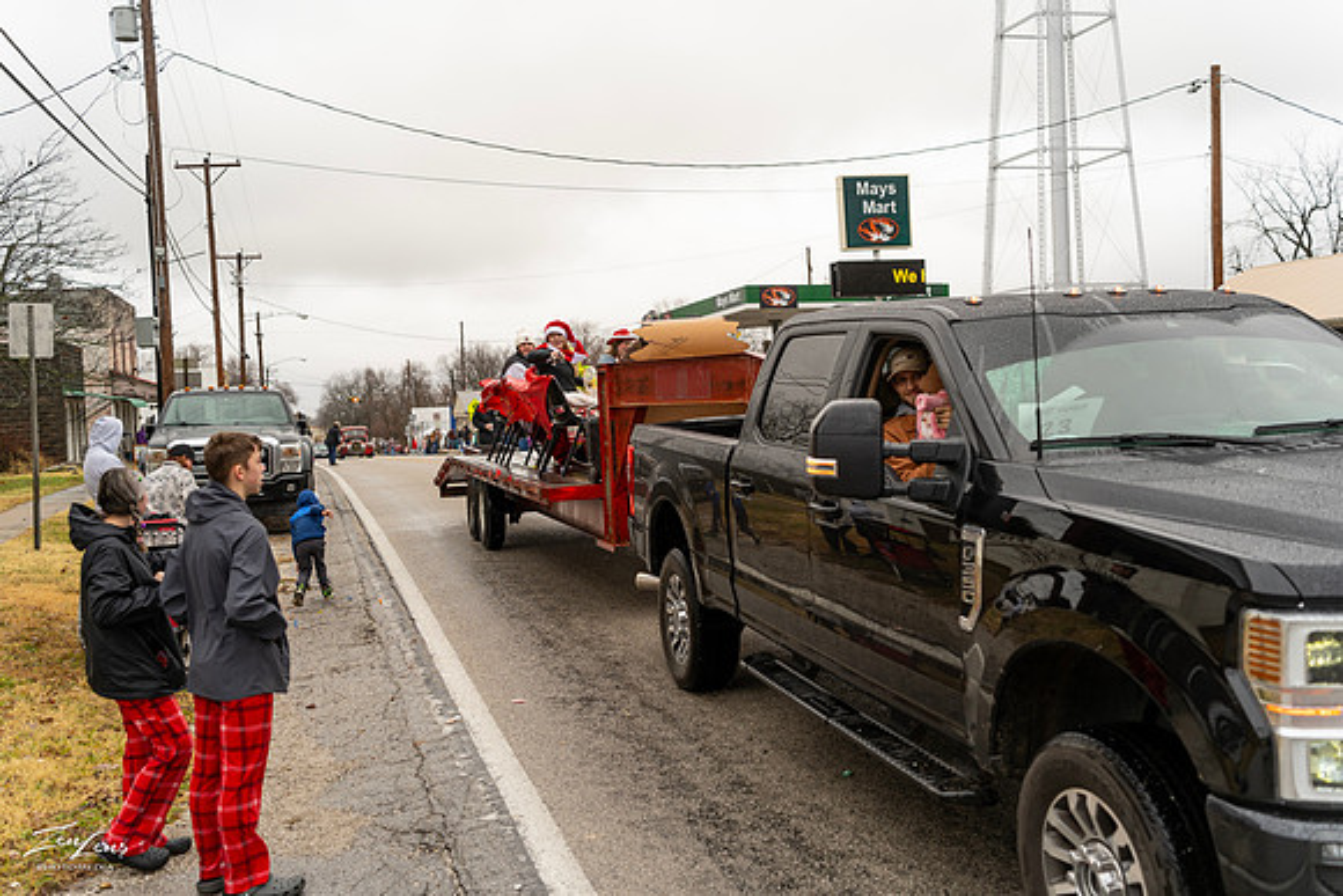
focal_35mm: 35
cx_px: 672
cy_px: 448
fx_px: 1306
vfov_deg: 37.9
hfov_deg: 54.4
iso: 160
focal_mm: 35
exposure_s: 1/640
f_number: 2.8
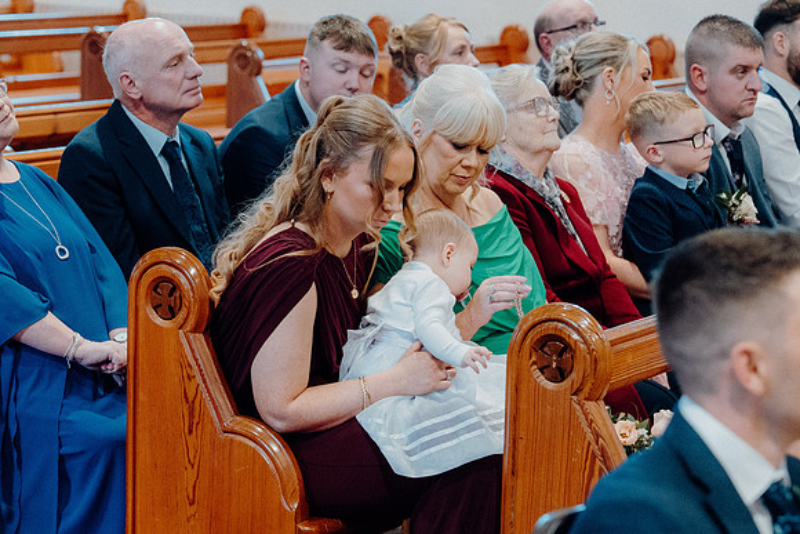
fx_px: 2334
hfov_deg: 19.5
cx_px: 400
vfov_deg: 13.0
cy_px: 267
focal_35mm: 105
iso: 4000
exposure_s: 1/160
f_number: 3.5
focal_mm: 70
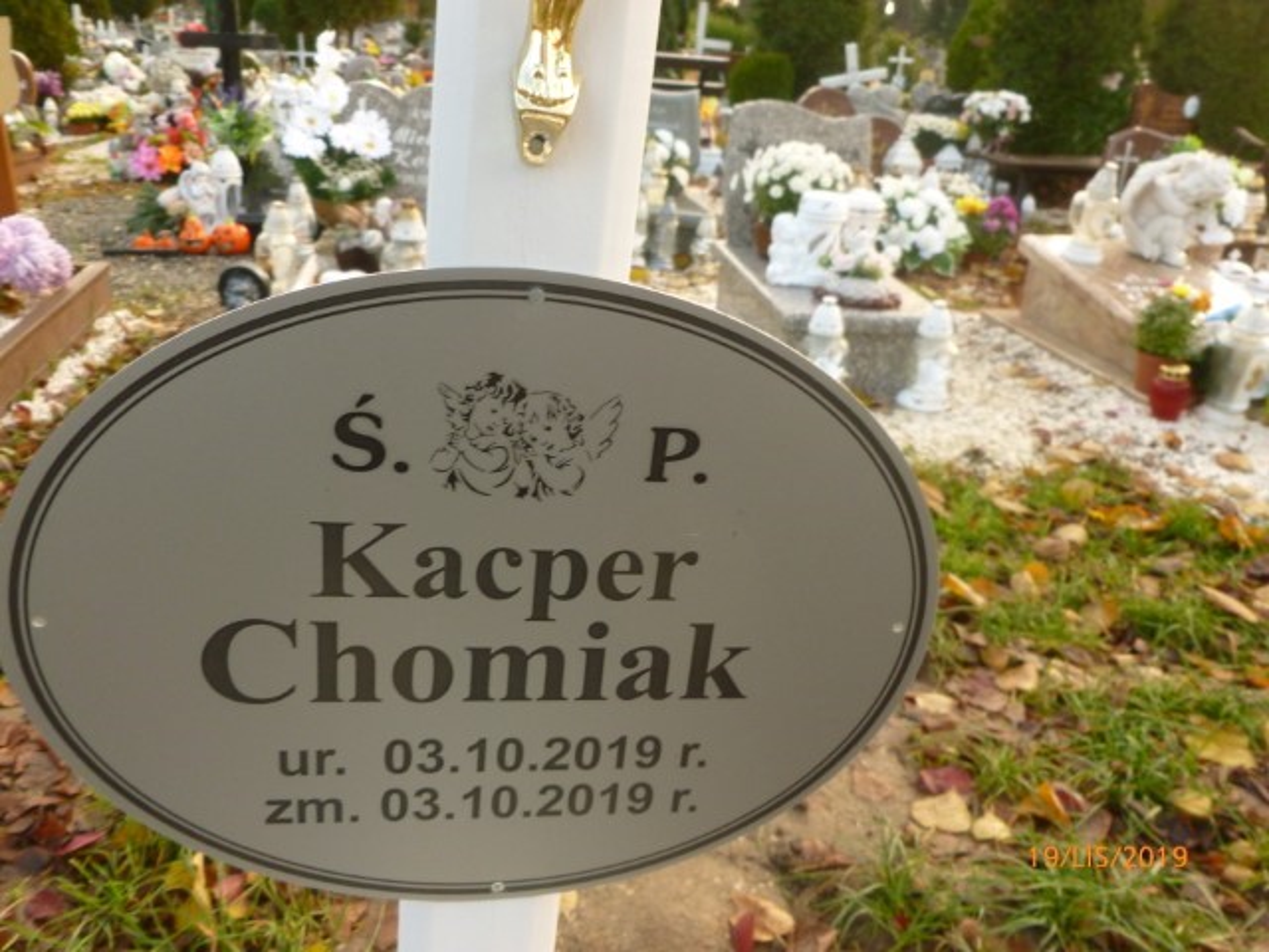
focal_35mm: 28
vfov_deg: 49.7
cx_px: 634
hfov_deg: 63.4
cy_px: 476
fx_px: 1026
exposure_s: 1/125
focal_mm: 5
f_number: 3.3
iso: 200
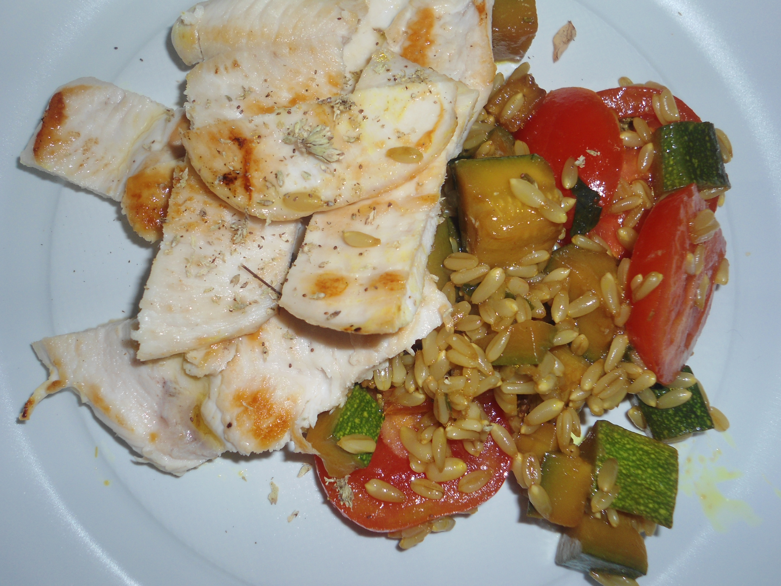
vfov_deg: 45.4
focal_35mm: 31
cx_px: 390
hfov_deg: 58.4
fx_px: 699
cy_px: 293
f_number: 8.5
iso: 80
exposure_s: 1/40
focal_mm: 5.6
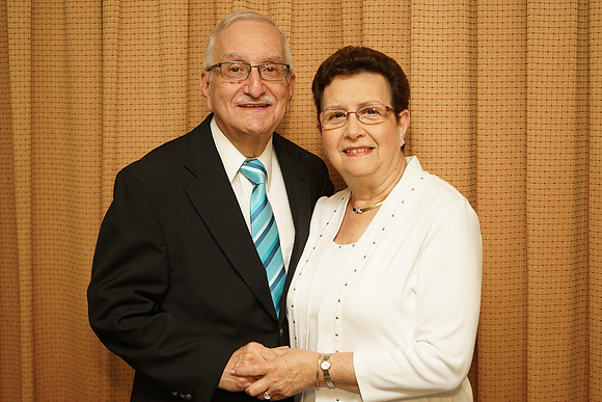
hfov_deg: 31.4
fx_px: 1070
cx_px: 301
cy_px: 201
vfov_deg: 21.3
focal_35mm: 64
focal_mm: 64
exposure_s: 1/80
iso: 500
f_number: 5.6
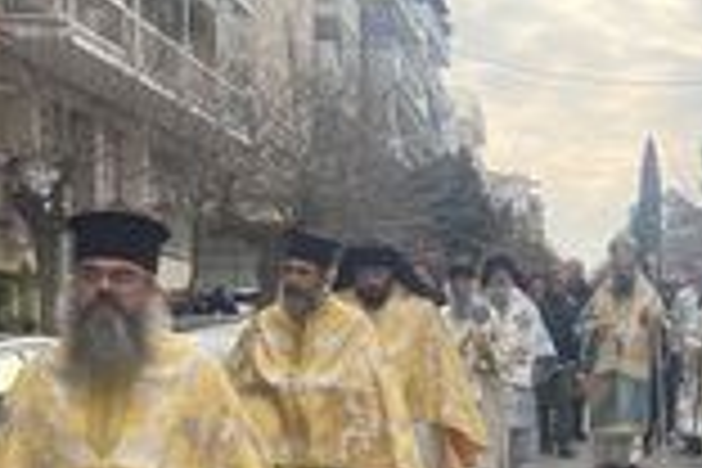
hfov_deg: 22.6
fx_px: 1579
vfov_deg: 16.8
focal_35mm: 81
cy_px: 344
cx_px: 891
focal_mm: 4.25
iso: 32
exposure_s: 1/919
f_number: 1.8
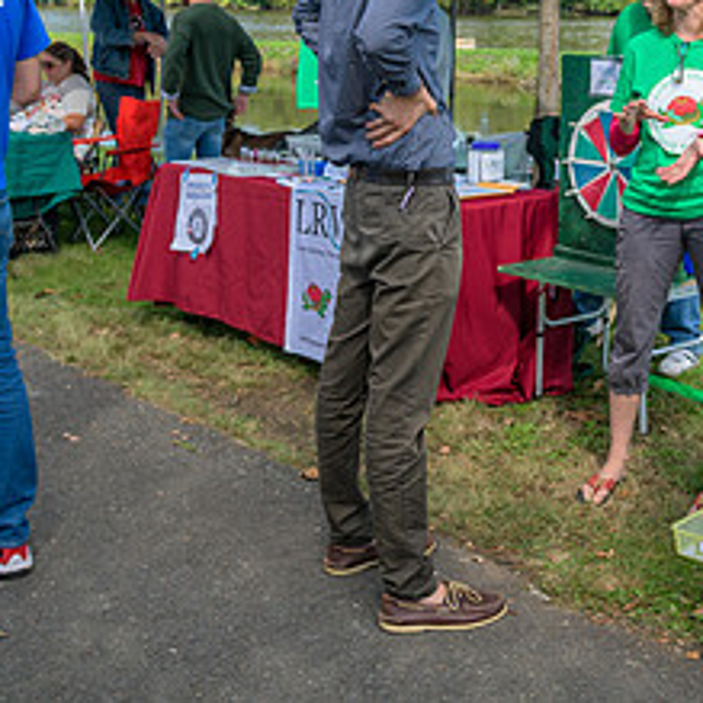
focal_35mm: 54
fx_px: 1241
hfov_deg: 30.9
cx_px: 555
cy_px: 85
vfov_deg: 30.4
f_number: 4
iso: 125
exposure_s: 1/250
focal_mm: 24
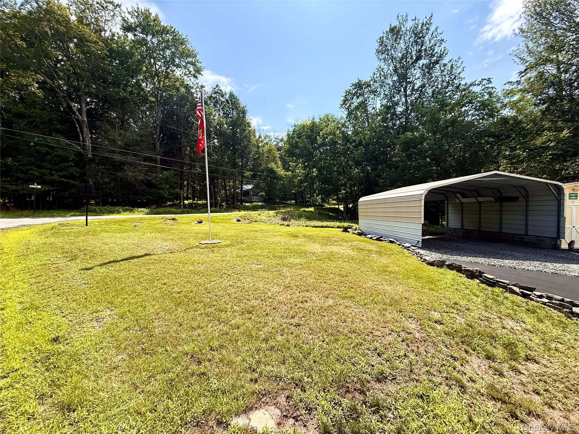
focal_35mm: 14
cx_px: 290
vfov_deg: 85.7
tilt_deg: +0.5
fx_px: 234
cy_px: 217
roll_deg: +3.1
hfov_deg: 102.1
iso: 64
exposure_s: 1/1368
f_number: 2.2
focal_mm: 2.22
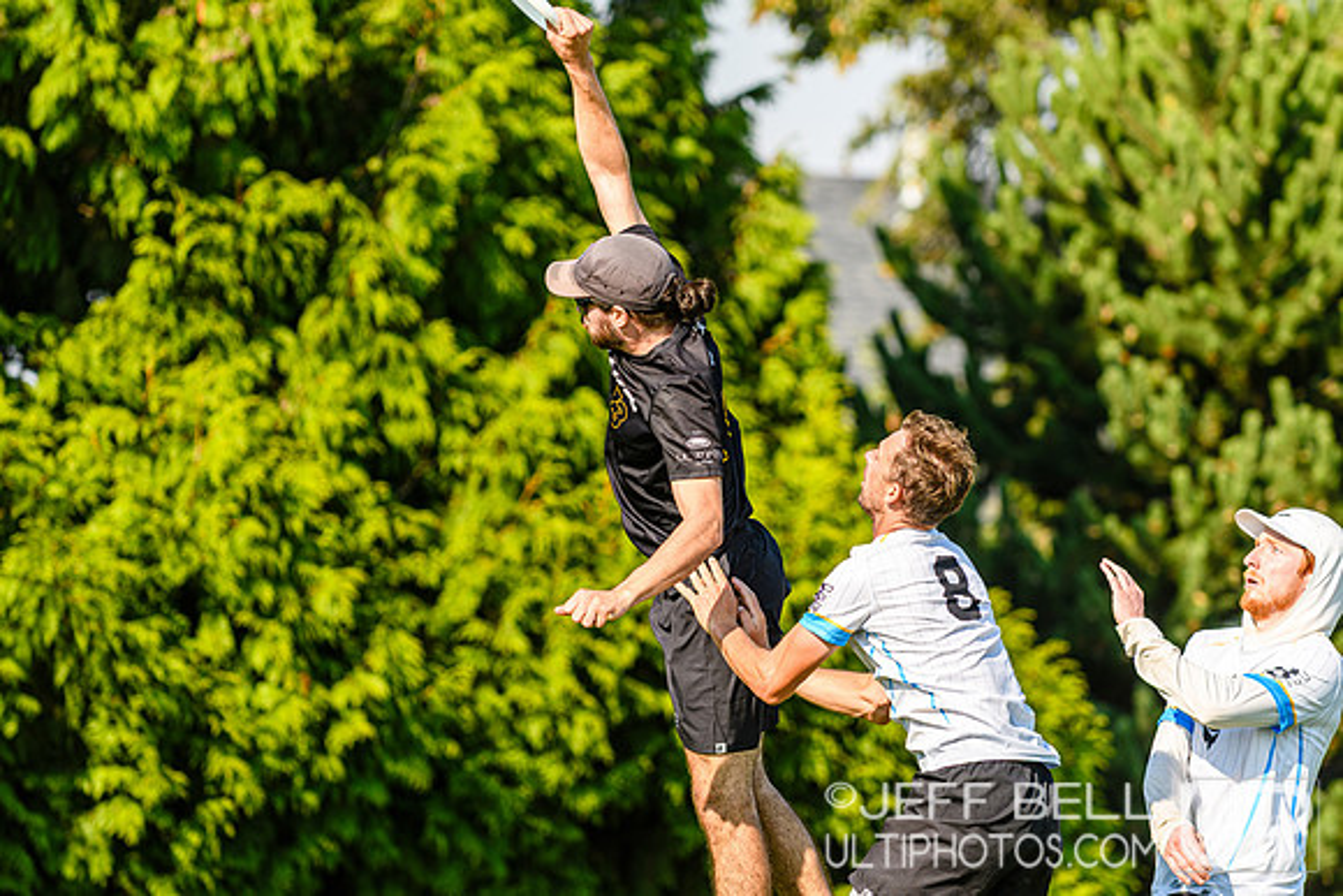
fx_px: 10074
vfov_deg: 5.1
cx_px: 672
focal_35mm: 270
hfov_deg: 7.6
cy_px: 448
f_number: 3.2
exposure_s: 1/1250
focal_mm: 180
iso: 100
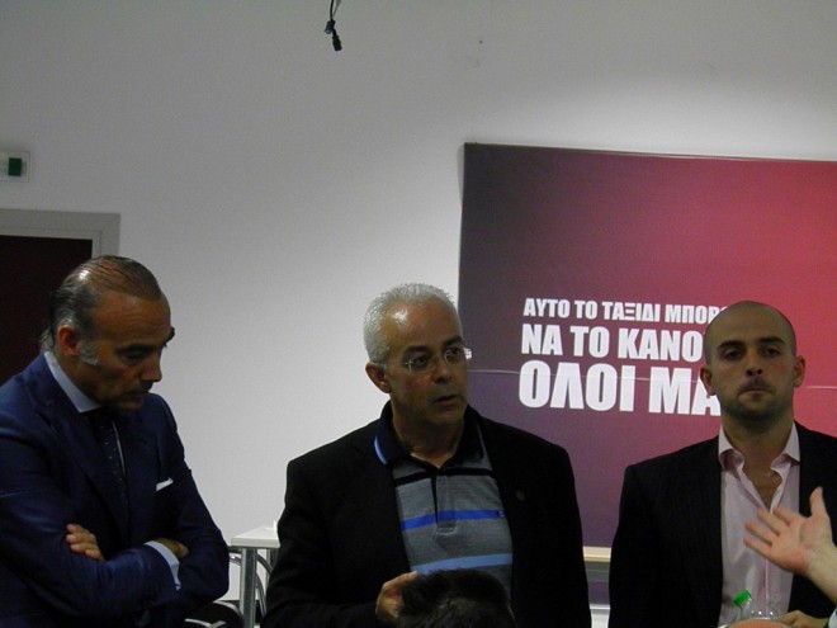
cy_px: 314
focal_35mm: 141
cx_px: 418
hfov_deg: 14.0
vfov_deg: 10.5
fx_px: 3409
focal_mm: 25.4
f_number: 4
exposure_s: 1/60
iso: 500
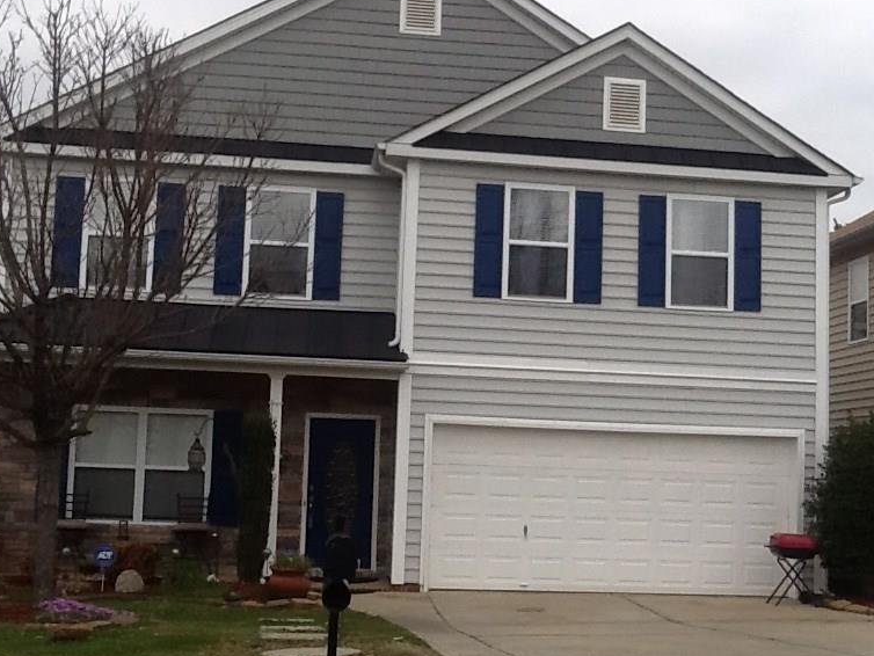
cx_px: 485
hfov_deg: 34.3
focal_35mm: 56
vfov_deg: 26.1
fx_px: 1414
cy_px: 344
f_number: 2.4
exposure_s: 1/1337
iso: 40
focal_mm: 2.03
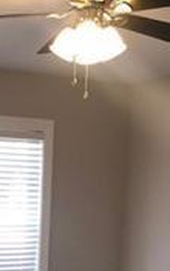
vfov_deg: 23.1
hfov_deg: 15.6
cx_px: -22
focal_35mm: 81
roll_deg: -0.6
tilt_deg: -12.8
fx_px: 600
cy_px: 336
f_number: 1.8
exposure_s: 1/30
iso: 32
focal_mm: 3.99
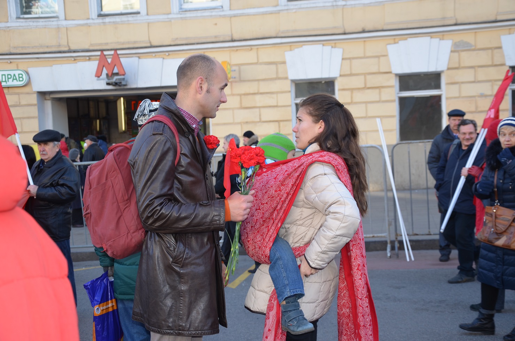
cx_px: 258
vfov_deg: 26.4
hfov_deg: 39.0
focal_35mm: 51
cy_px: 170
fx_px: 728
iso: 200
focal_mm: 34
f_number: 4.2
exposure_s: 1/160
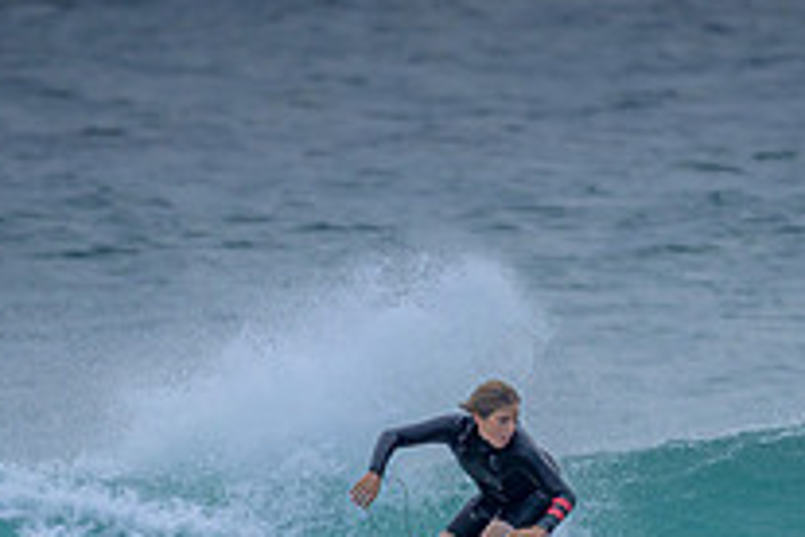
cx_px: 541
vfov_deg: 0.6
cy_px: 687
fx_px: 50130
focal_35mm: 2242
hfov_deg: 0.9
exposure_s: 1/2000
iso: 640
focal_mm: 800
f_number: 6.3
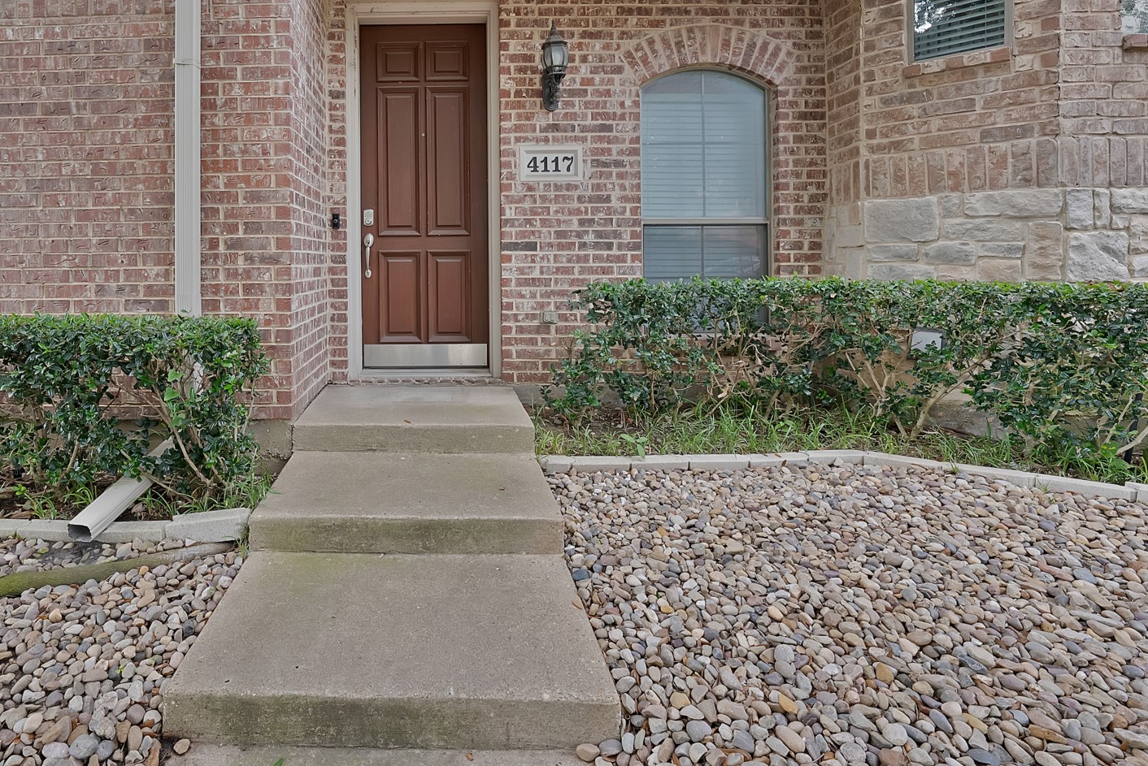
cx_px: 435
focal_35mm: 17
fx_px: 542
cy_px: 275
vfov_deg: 69.1
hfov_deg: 91.5
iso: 640
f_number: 9
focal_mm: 12
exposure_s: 1/13
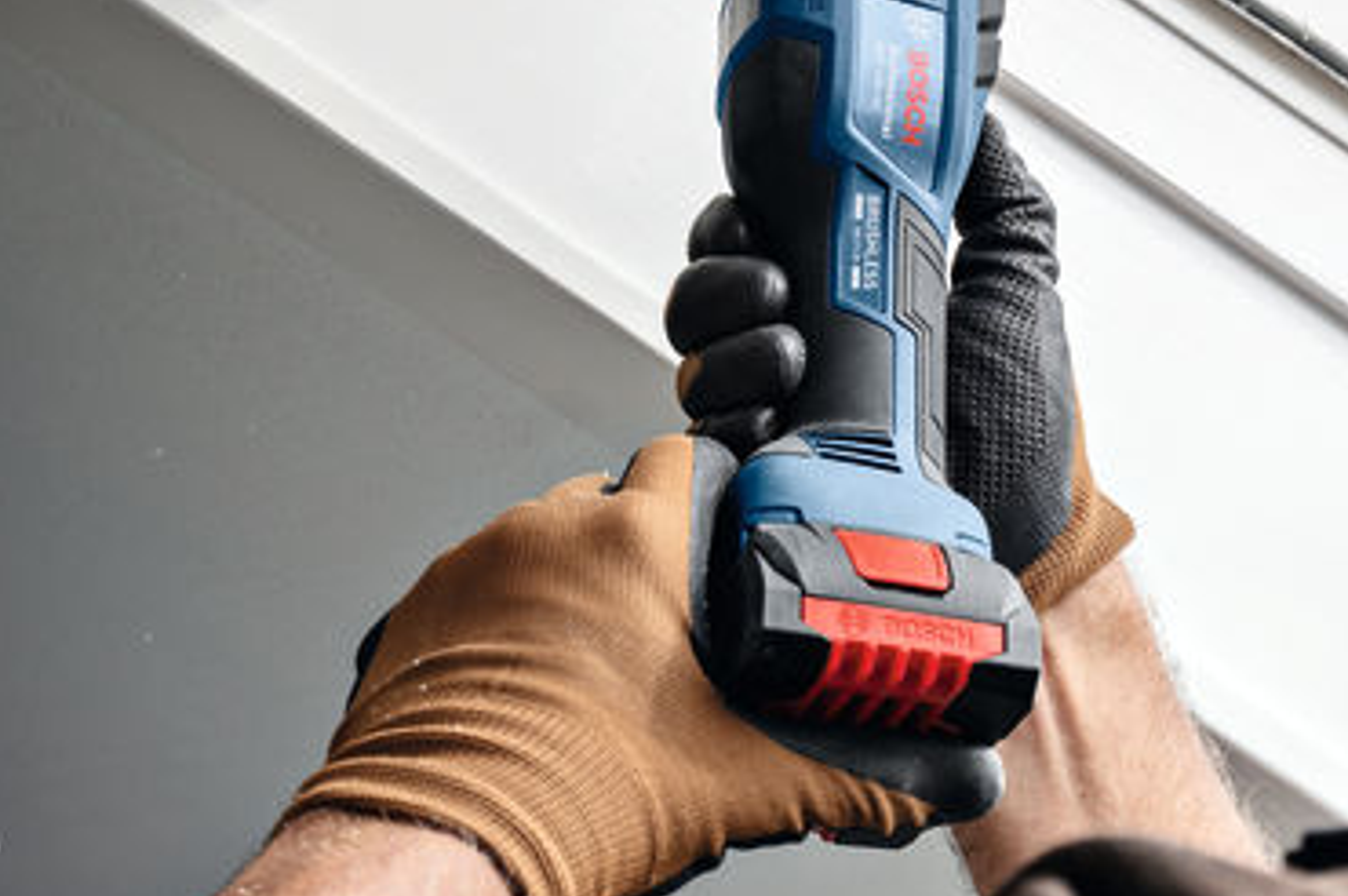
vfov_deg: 12.9
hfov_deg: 19.2
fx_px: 3966
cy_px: 282
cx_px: 1002
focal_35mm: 106
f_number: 6.3
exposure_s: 1/320
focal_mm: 49
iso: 200
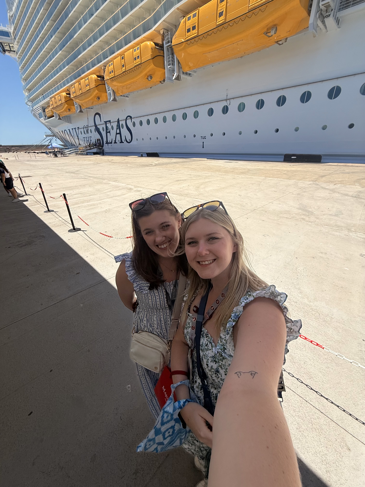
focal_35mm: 14
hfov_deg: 85.7
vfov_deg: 102.1
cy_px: 244
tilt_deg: -27.2
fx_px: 197
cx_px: 182
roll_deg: +2.1
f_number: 2.2
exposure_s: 1/3125
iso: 50
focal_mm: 2.22
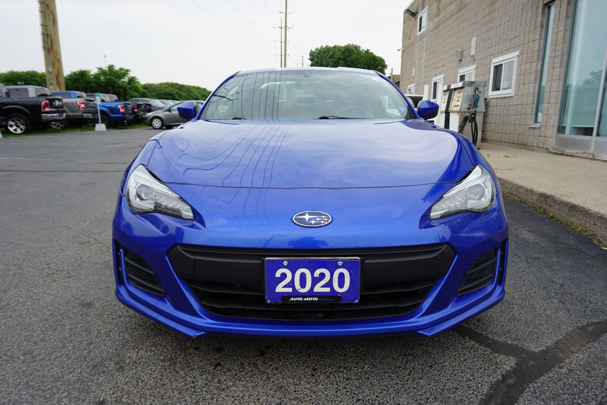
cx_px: 304
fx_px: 405
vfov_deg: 53.1
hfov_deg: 73.7
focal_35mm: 24
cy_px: 202
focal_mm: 16
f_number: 8
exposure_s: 1/80
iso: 100
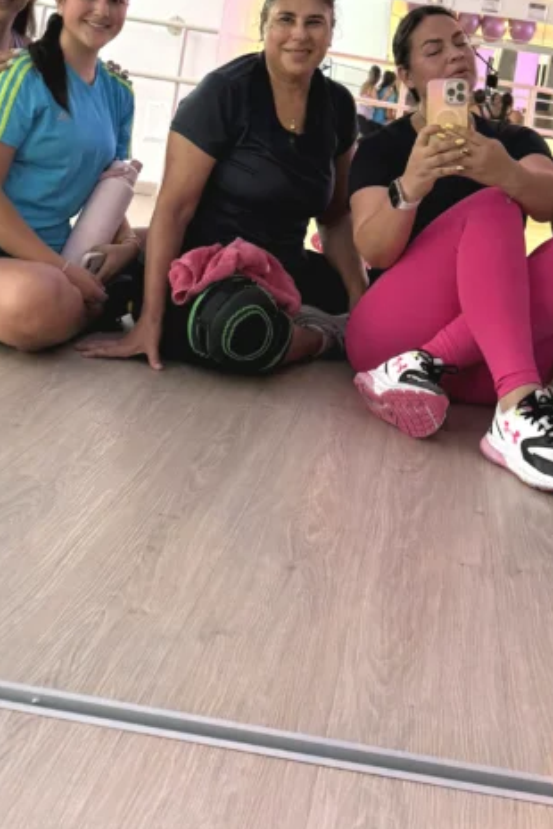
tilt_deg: +0.8
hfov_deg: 24.3
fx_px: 1267
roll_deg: -8.0
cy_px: 53
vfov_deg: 33.9
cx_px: 423
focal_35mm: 55
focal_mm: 6.76
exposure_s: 1/60
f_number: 1.78
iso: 160
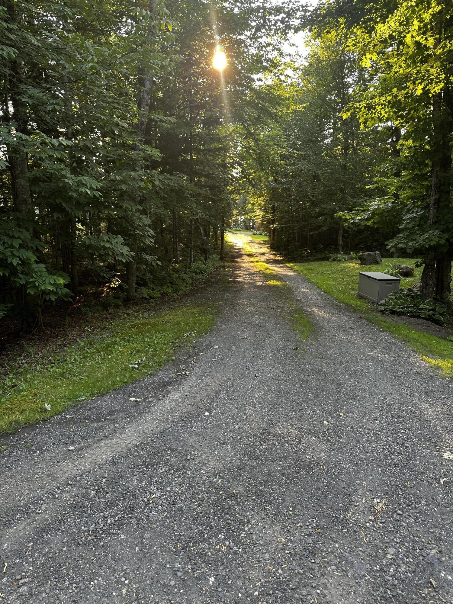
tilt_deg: -14.4
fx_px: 419
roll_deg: -0.6
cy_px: 302
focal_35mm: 24
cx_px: 226
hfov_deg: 56.8
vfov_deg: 71.6
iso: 80
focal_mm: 6.86
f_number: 1.78
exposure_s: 1/121
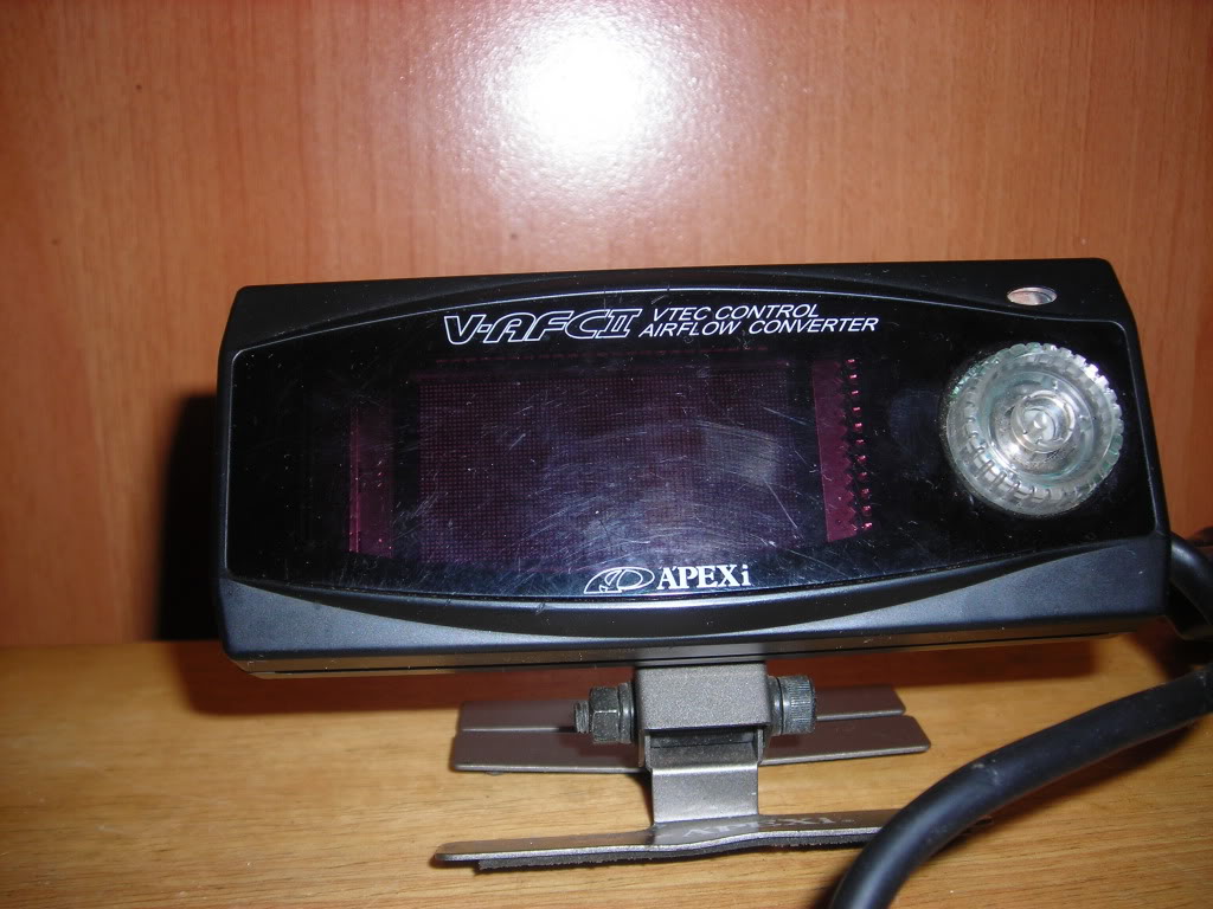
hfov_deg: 49.0
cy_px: 454
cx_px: 606
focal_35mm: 38
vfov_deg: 37.7
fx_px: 1332
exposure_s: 1/60
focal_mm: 6.3
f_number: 3.2
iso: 50
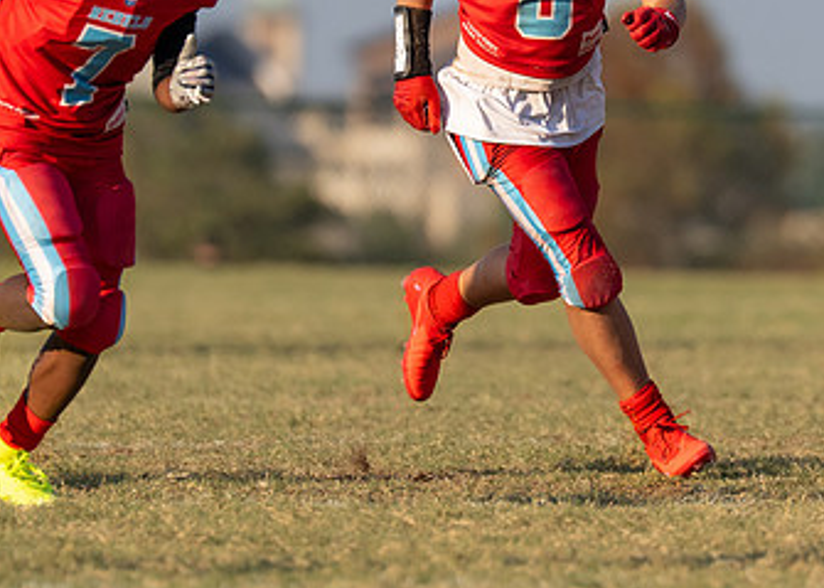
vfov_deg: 2.0
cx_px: 605
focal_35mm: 733
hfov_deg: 2.8
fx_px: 17147
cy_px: 114
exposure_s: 1/2500
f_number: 3.2
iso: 125
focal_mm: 200
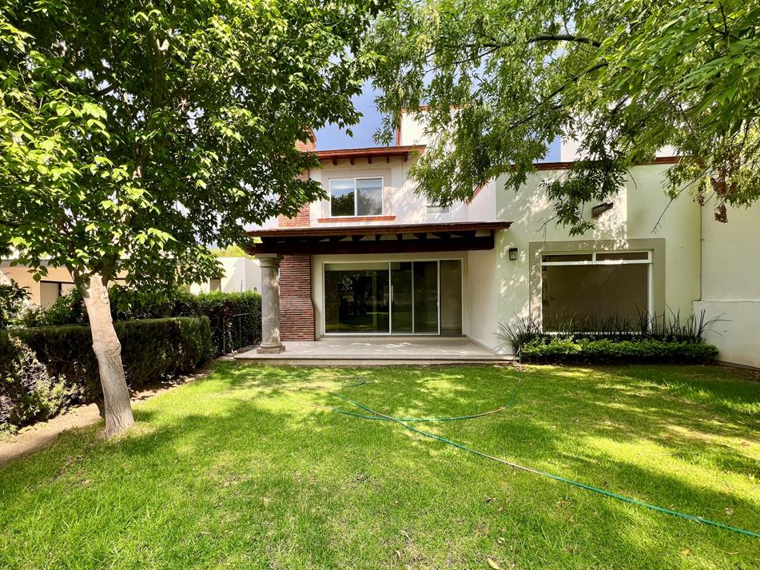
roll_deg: +0.4
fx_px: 307
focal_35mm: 14
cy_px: 306
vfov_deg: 85.5
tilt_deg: -1.0
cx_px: 356
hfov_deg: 101.9
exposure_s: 1/274
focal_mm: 1.57
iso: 32
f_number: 1.8
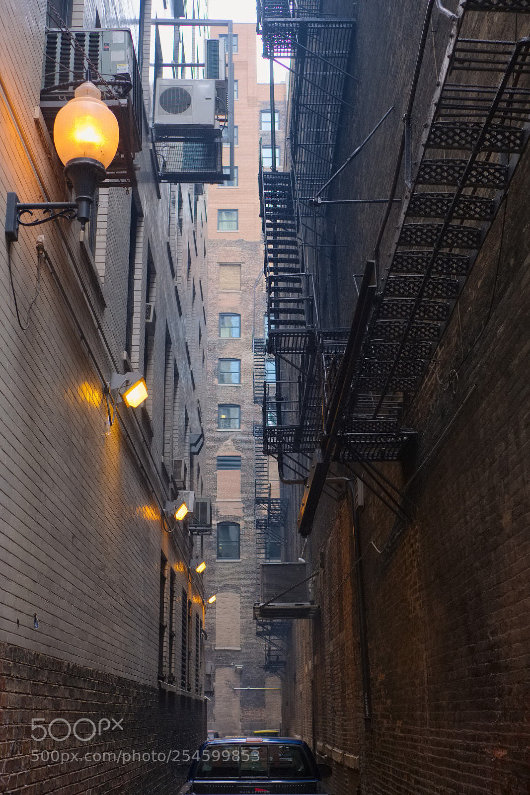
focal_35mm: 35
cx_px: 265
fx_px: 773
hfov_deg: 37.9
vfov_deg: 54.4
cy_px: 398
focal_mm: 23
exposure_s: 1/480
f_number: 2.8
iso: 1000
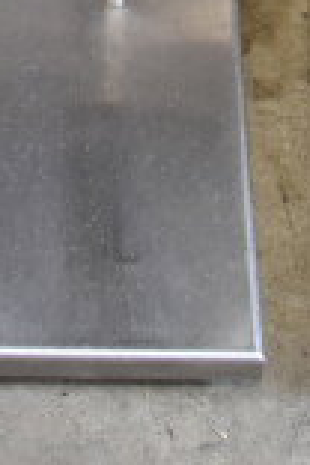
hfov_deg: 7.1
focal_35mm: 194
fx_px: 2506
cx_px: -3
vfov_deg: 8.9
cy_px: -866
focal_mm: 22
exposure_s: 1/30
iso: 900
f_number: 3.8
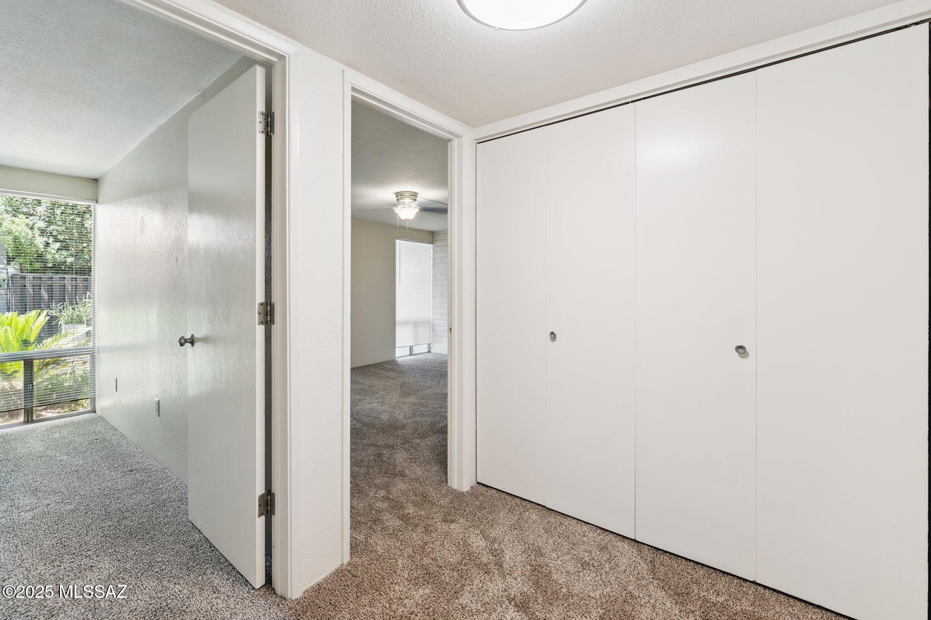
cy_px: 310
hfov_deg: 100.0
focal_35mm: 15
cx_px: 466
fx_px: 390
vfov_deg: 76.9
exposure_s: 1/40
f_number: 5.6
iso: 400
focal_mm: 15.1
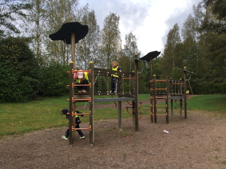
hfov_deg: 58.4
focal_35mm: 31
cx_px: 113
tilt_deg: +1.6
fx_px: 202
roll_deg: +0.2
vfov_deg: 45.4
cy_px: 84
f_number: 2.4
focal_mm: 3.3
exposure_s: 1/302
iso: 25
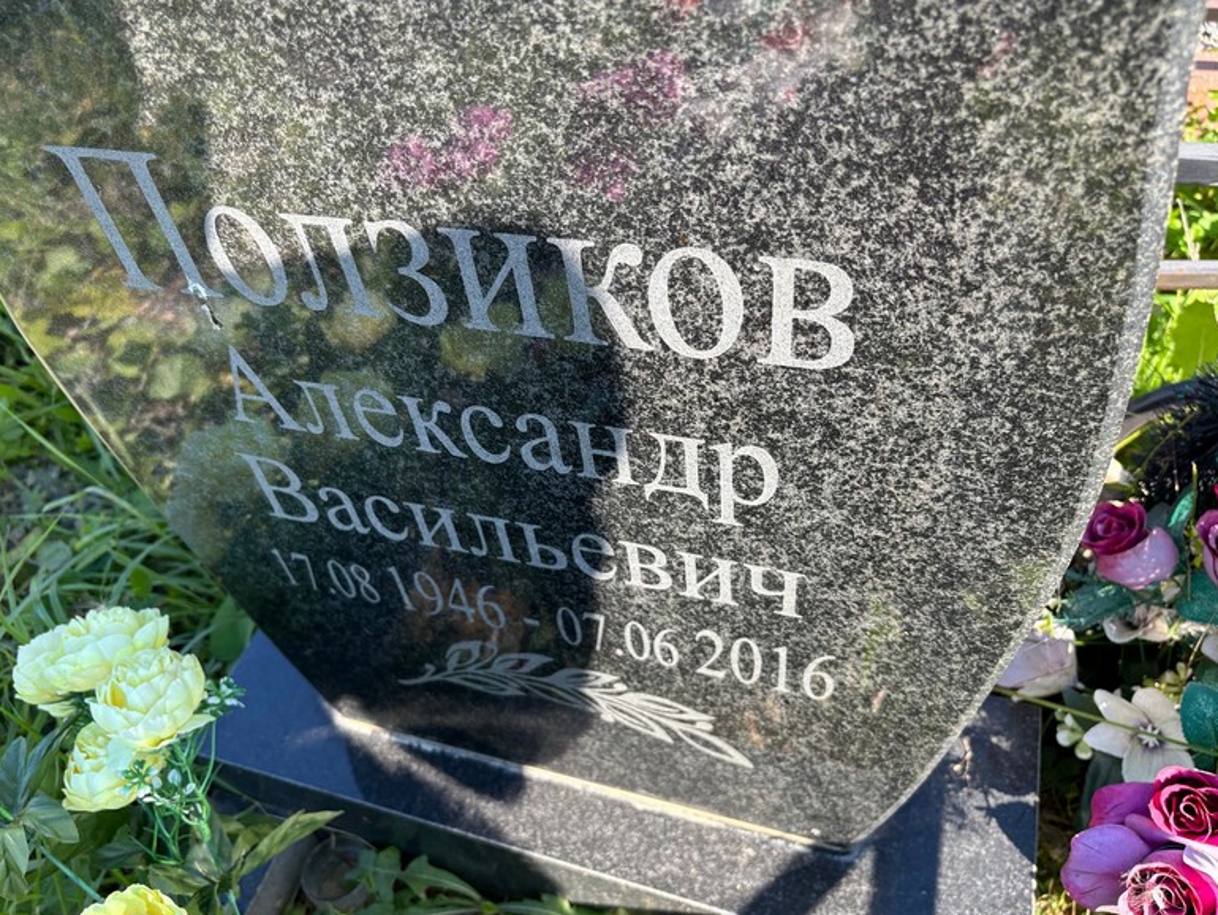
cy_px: 465
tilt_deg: -47.9
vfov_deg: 51.4
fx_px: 950
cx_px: 590
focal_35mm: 27
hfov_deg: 65.3
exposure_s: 1/411
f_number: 1.6
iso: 50
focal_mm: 5.96
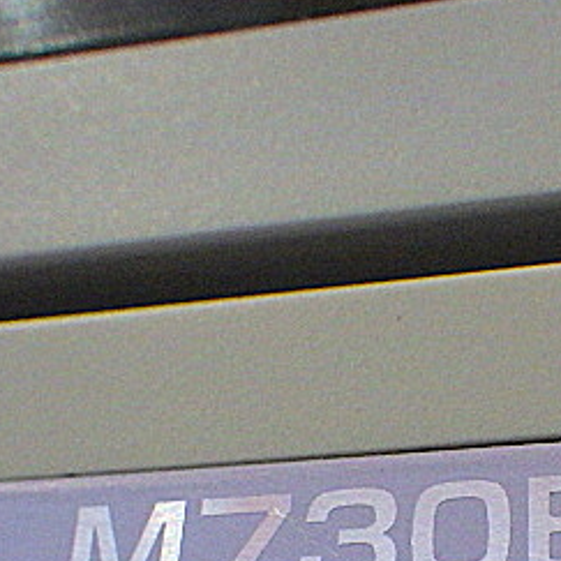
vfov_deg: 21.5
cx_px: 439
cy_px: 483
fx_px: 1448
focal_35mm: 79
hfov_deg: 21.7
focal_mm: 6.1
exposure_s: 1/50
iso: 500
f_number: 3.8
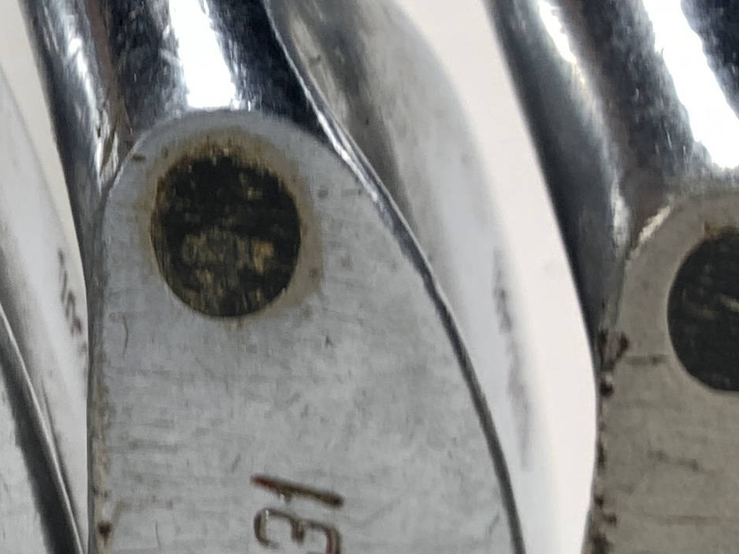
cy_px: 325
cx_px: -522
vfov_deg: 13.3
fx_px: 2369
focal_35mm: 111
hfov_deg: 15.6
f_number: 1.8
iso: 25
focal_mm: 4.25
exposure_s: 1/124
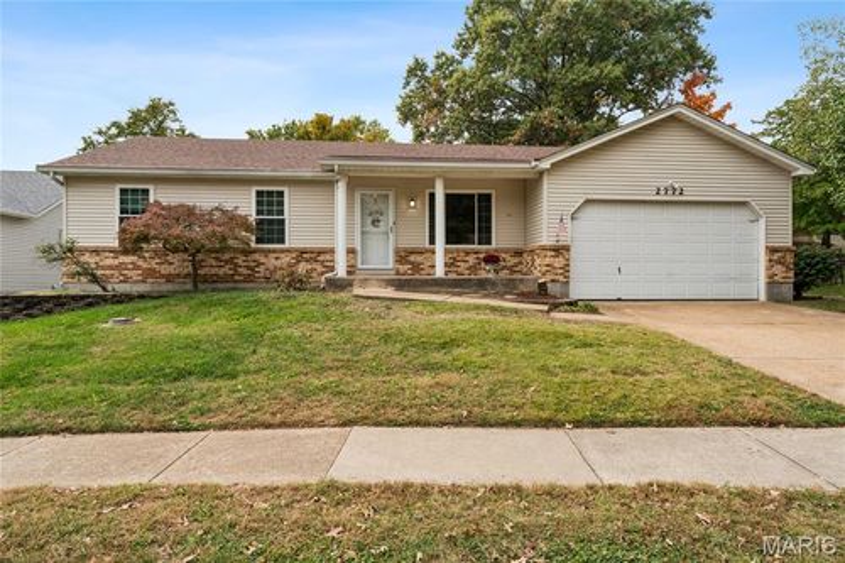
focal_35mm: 21
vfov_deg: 59.5
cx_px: 422
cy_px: 282
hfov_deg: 81.2
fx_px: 493
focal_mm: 21
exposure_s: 1/10
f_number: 22
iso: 100
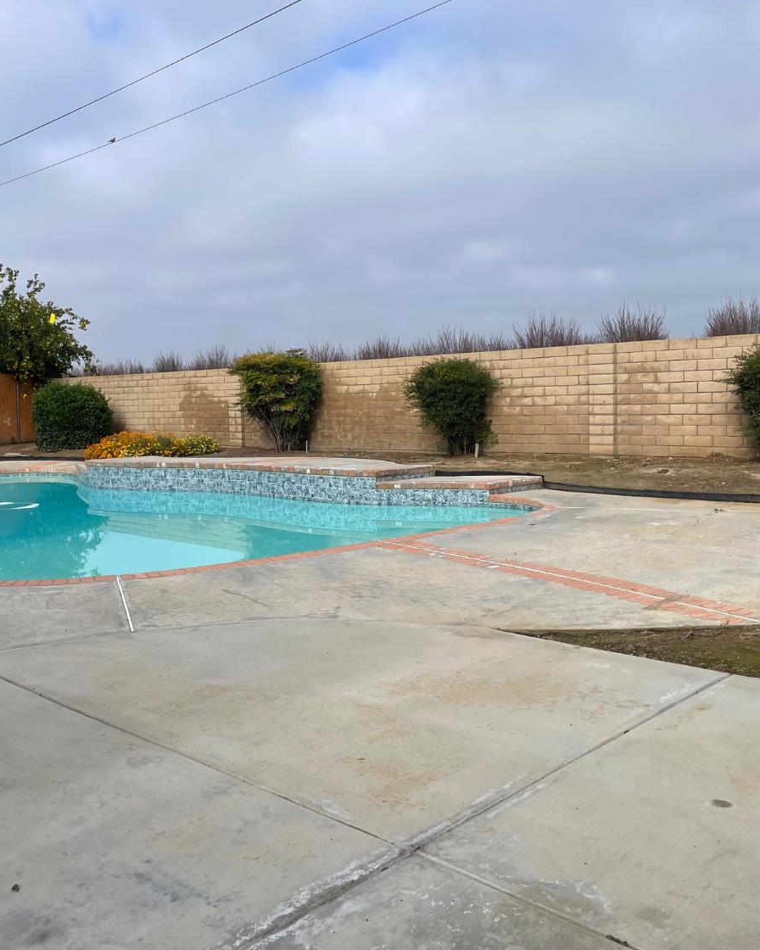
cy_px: 475
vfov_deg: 52.8
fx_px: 956
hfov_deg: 43.3
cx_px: 340
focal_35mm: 34
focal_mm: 4.2
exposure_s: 1/4000
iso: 32
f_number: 1.6
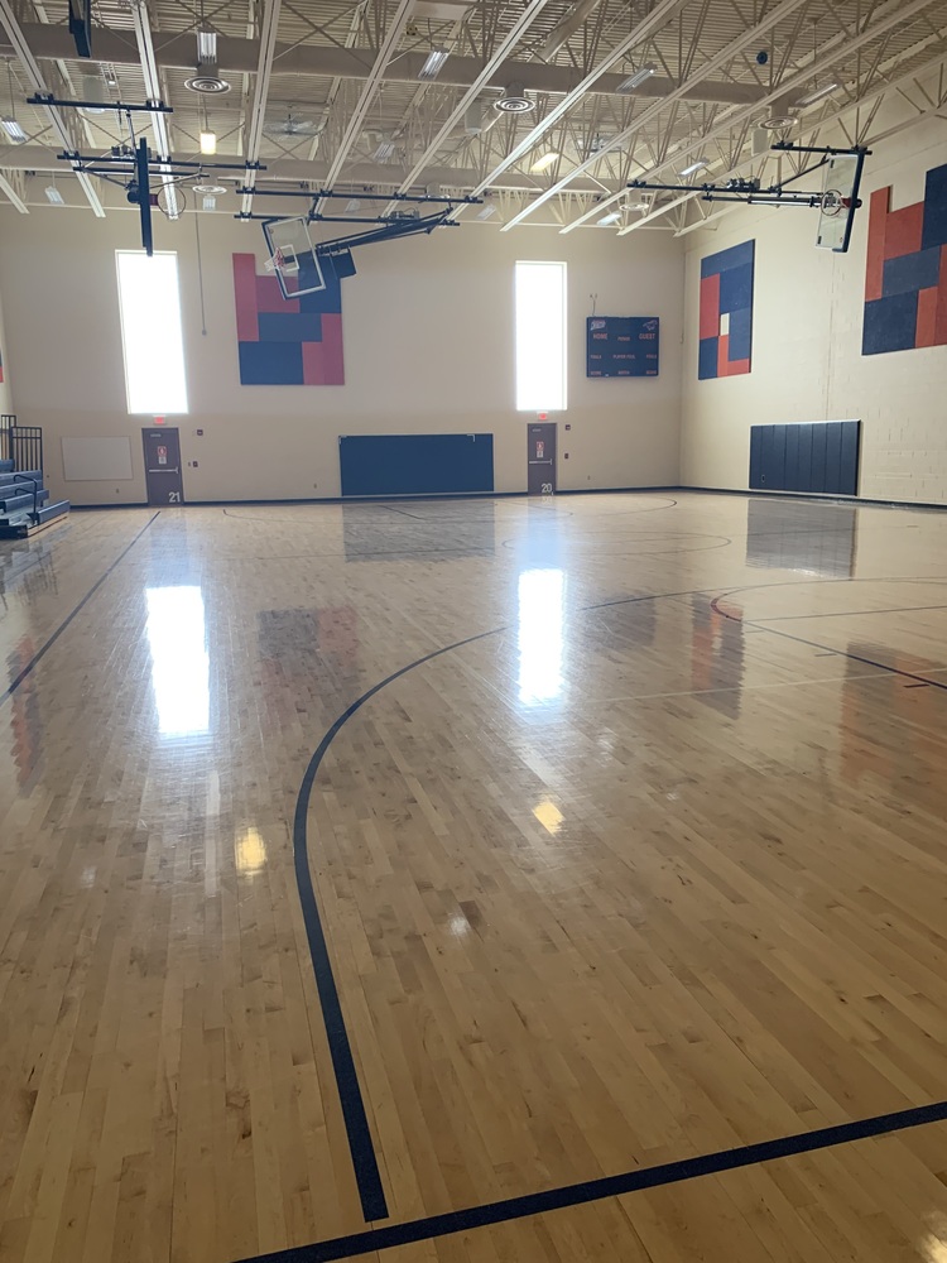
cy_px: 632
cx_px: 474
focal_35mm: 26
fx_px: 948
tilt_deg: -10.6
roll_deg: +3.6
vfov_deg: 67.3
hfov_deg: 53.1
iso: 100
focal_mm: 4.25
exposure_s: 1/85
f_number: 1.8
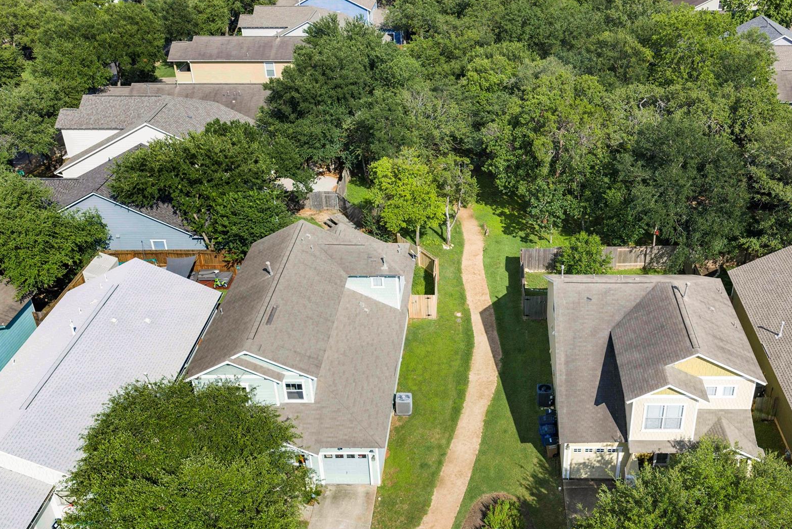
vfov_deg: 43.2
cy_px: 339
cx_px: 473
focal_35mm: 30
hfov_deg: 61.4
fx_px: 660
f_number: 8
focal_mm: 23
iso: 200
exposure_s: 1/6
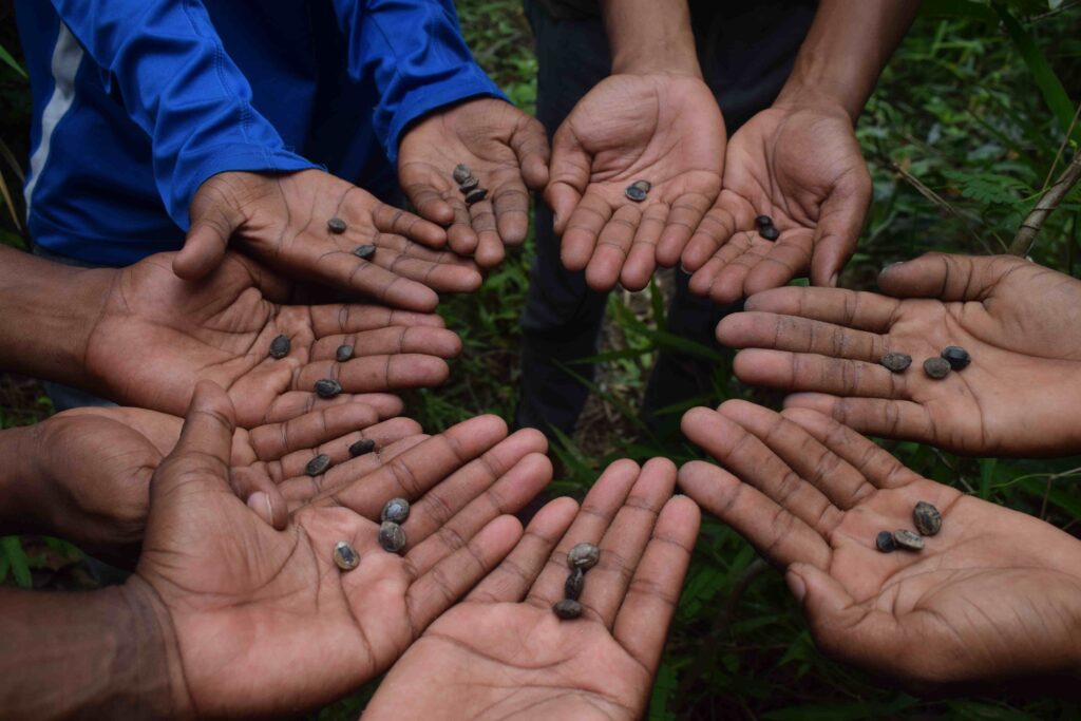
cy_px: 360
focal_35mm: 34
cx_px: 540
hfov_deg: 55.1
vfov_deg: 38.4
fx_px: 1036
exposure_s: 1/200
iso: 200
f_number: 6.3
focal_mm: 23
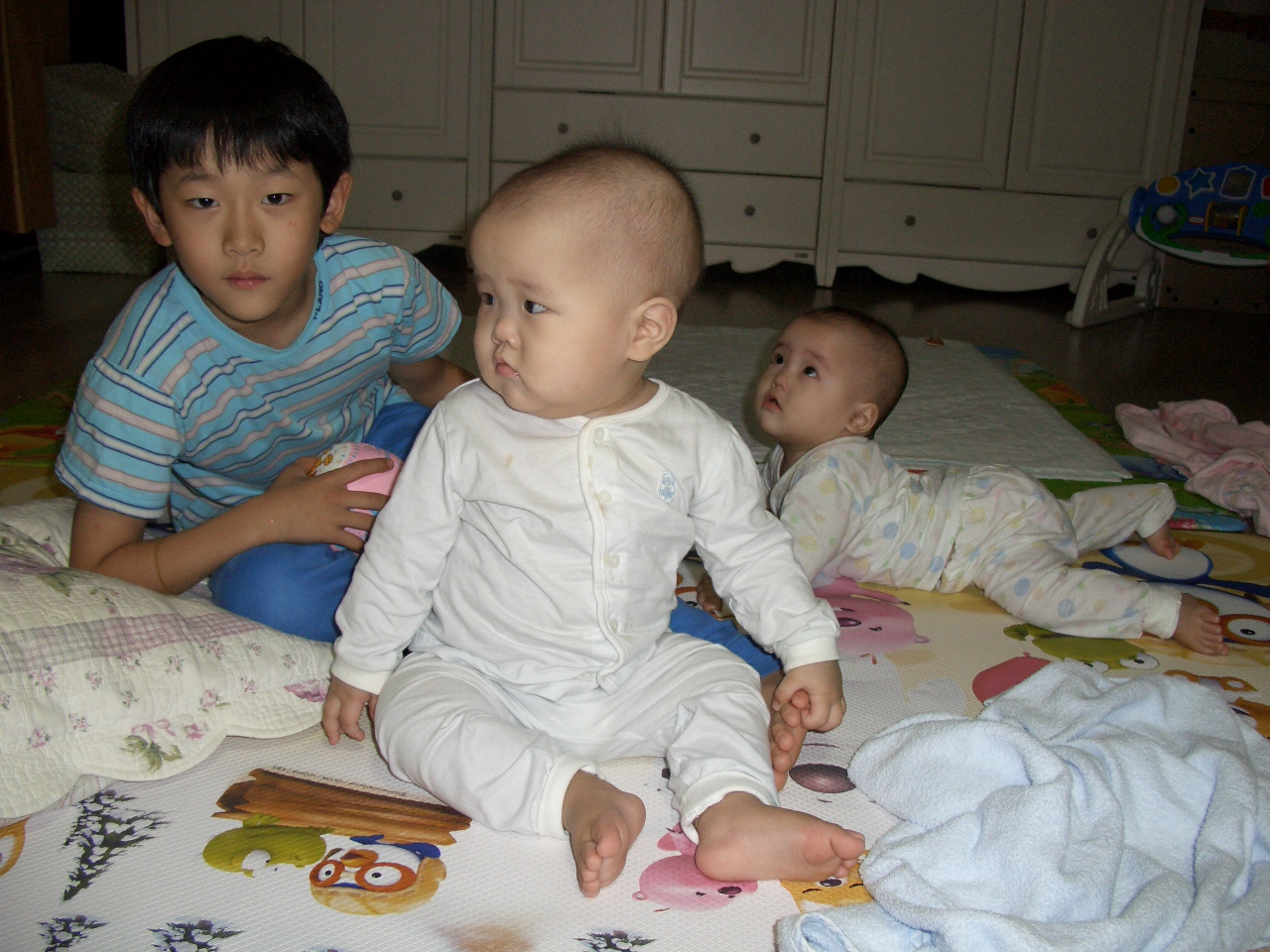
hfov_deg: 55.4
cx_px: 635
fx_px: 1211
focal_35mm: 33
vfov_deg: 42.9
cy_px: 476
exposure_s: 1/60
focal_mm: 7.1
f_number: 2.8
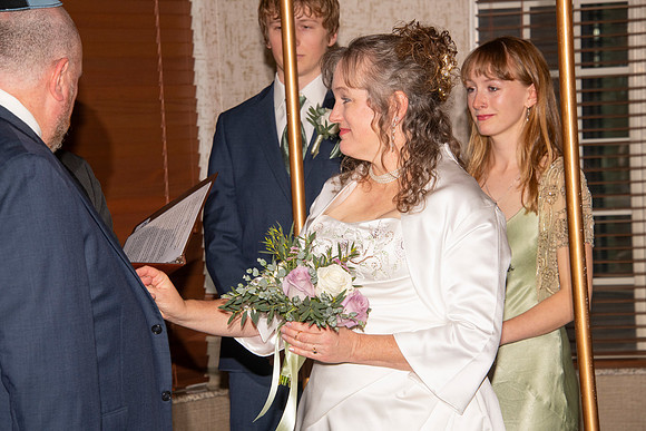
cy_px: 216
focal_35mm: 145
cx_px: 323
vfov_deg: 9.5
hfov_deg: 14.2
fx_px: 2602
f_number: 9
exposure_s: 1/160
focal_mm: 145
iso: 1000
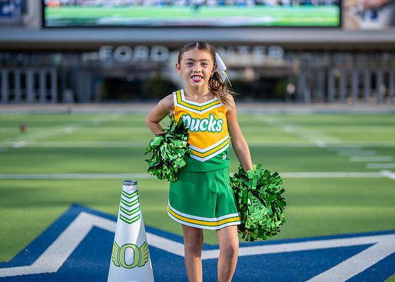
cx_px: 211
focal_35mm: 59
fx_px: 660
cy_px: 139
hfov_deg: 33.3
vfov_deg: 24.1
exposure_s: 1/3200
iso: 100
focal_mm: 50
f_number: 1.2
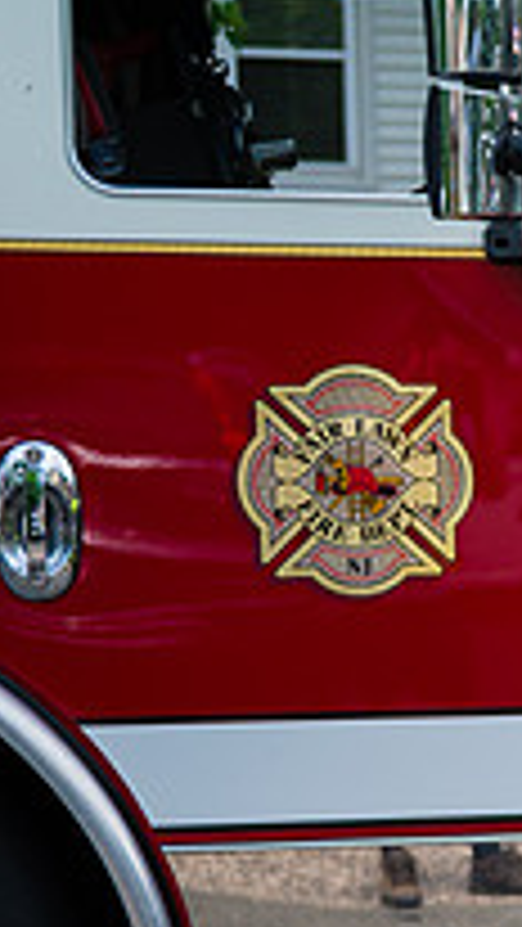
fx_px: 2754
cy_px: 670
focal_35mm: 112
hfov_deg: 9.7
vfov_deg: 19.0
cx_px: 1192
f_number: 3.2
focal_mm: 38
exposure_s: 1/1600
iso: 200
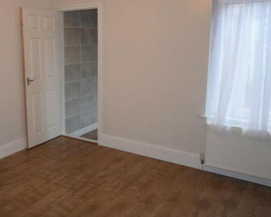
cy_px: 93
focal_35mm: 38
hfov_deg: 46.4
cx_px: 72
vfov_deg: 39.1
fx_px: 305
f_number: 4.8
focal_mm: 14
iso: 800
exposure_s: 1/80
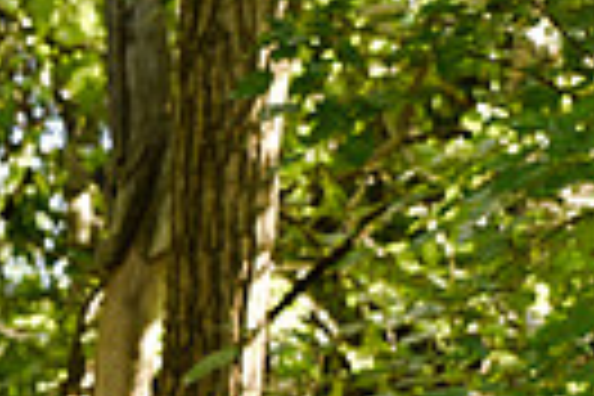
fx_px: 2607
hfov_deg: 11.8
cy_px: 830
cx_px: -554
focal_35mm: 158
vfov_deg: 8.2
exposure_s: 1/60
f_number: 4
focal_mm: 36
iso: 200
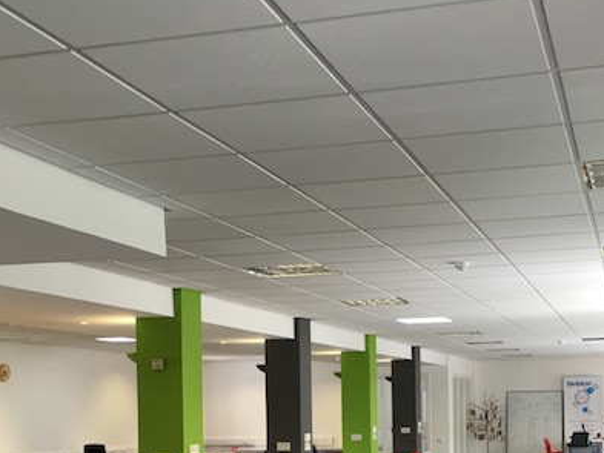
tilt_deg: -1.3
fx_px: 1030
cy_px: 453
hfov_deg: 32.6
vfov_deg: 23.8
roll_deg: +1.0
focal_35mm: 59
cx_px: 341
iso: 32
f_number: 2.2
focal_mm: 4.15
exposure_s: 1/33
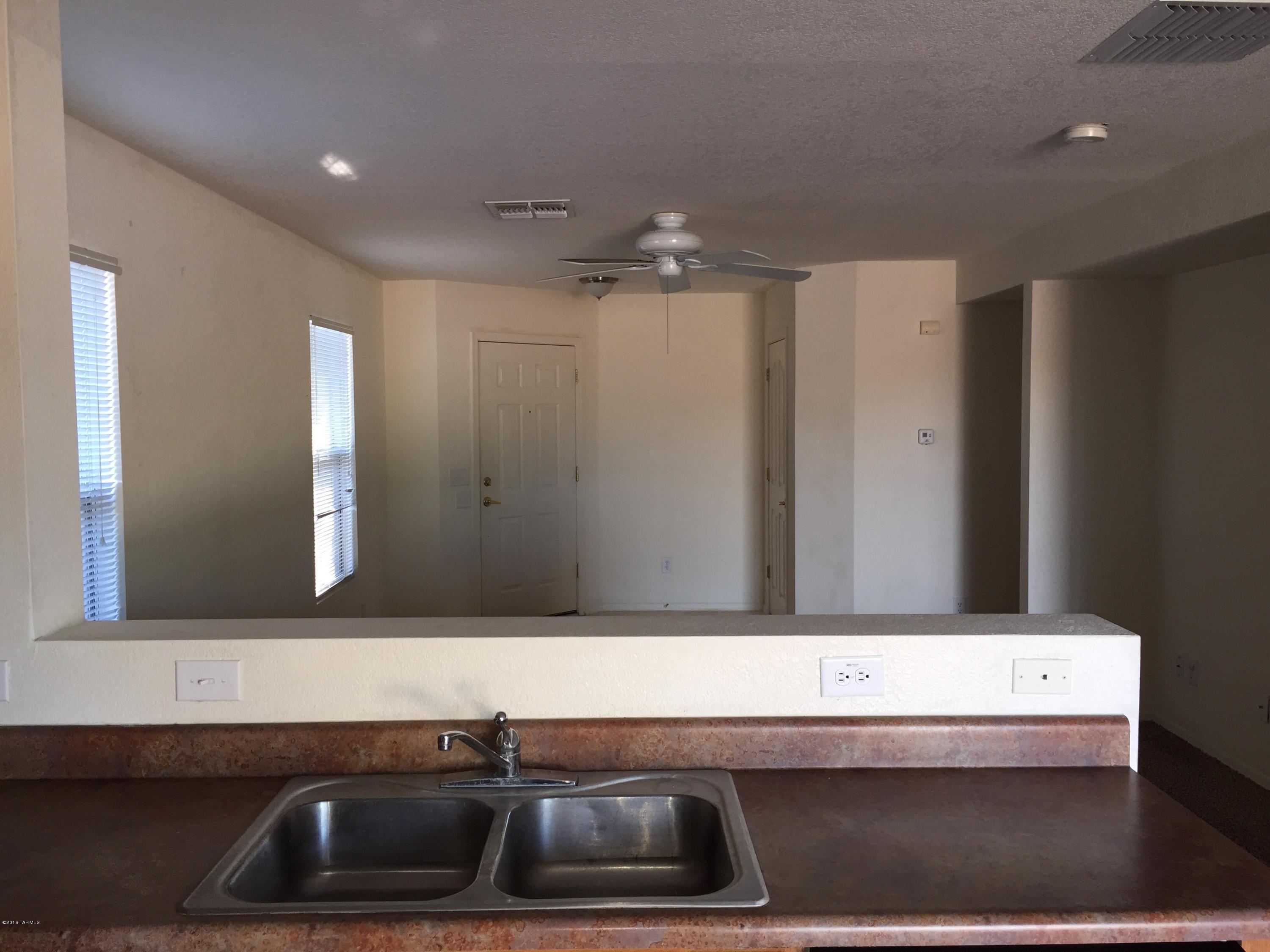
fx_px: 1064
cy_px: 476
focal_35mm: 29
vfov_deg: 48.2
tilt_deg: -3.9
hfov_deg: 61.7
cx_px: 635
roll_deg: +0.5
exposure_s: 1/30
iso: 50
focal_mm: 4.15
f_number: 2.2
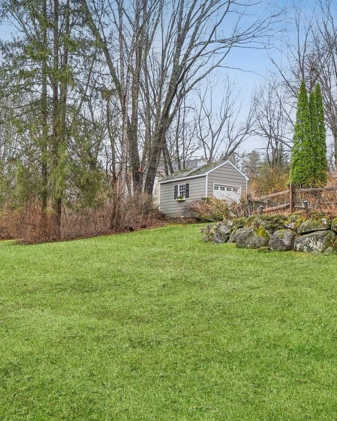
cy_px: 237
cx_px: 127
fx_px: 474
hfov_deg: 38.9
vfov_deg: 47.8
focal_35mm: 38
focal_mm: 16
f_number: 5.6
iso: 400
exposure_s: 1/125
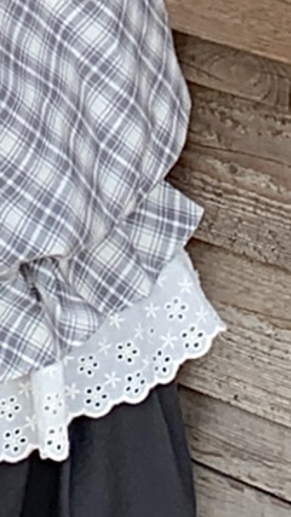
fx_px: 2059
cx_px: -170
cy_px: -308
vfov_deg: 13.3
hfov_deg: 7.9
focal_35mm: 150
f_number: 1.8
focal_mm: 4.25
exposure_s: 1/169
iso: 25
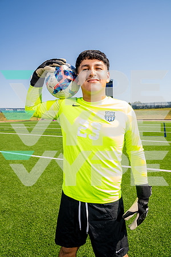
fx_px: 171
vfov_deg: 73.7
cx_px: 86
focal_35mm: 24
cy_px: 128
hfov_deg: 53.1
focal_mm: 24
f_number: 7.1
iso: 50
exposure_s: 1/125
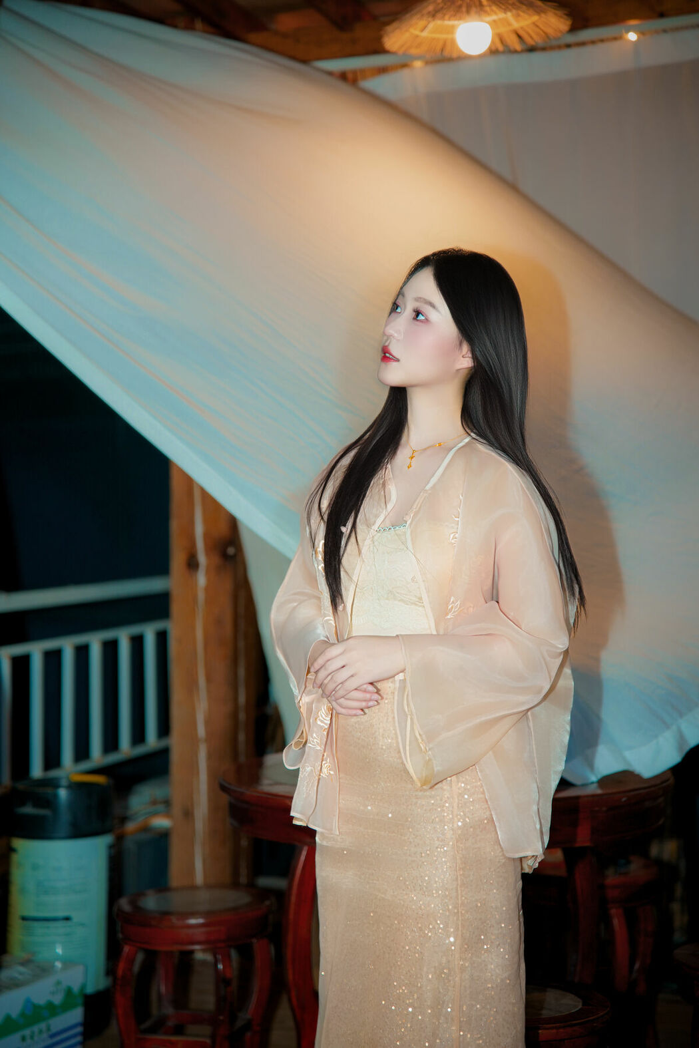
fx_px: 2126
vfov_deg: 27.7
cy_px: 524
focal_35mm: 73
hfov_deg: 18.7
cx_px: 350
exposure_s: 1/80
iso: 500
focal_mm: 73
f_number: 2.8
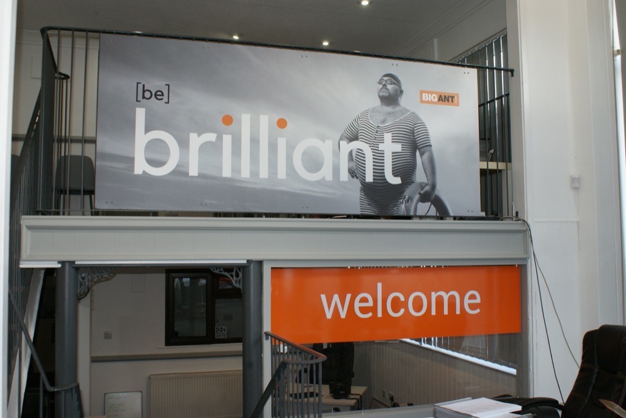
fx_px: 574
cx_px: 313
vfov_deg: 40.0
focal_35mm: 33
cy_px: 209
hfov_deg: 57.2
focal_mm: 22
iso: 400
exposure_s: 1/60
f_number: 5.6
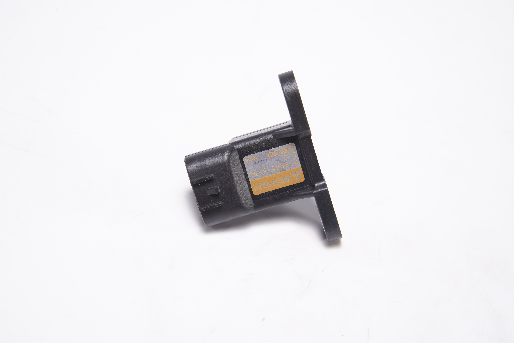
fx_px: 1071
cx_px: 257
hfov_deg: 27.0
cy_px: 172
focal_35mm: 75
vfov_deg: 18.2
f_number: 14
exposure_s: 1/80
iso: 100
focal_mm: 75
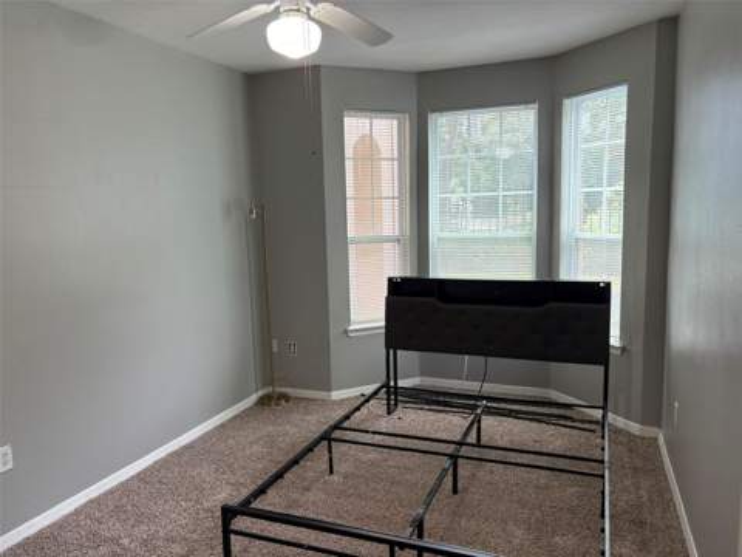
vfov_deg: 53.1
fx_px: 557
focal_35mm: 26
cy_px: 278
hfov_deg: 67.3
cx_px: 371
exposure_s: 1/120
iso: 100
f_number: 1.6
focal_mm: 5.96
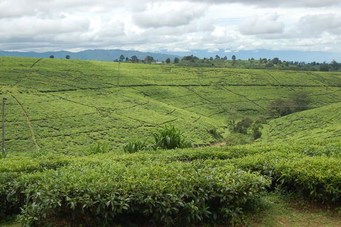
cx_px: 170
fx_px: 497
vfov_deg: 25.7
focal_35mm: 52
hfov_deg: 37.9
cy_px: 114
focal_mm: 35
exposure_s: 1/250
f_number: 10
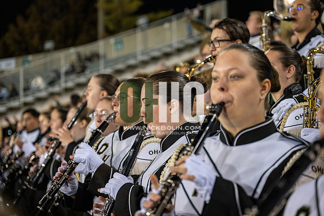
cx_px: 162
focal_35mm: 70
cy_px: 108
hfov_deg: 28.8
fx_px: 630
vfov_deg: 19.5
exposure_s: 1/500
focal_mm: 70
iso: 2000
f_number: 3.2
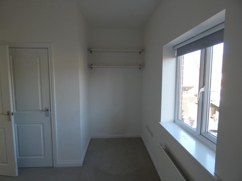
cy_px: 90
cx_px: 121
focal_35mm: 20
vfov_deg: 66.0
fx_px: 140
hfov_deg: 81.7
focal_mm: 3.6
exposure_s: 1/60
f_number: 2.8
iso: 100
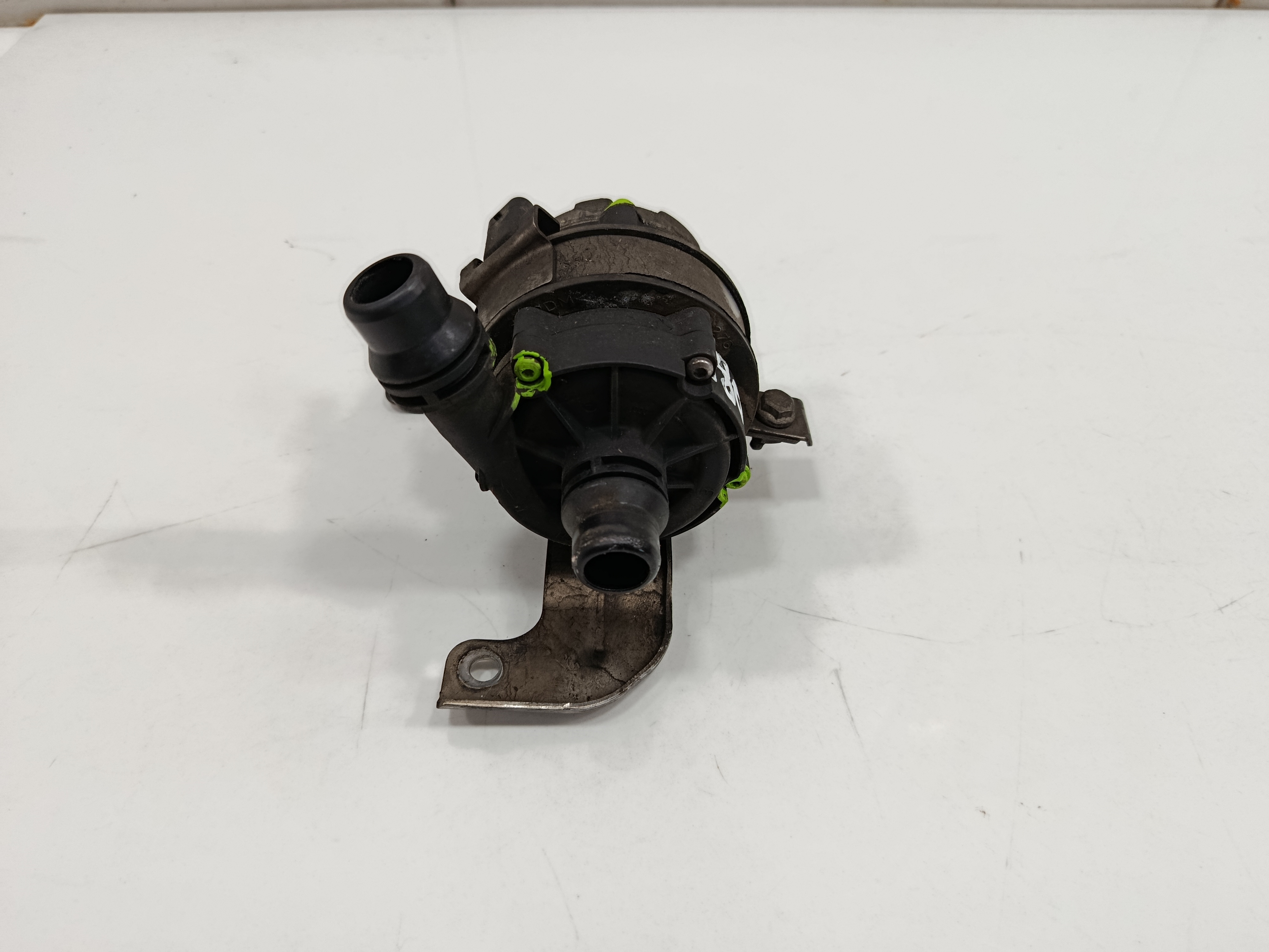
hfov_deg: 71.6
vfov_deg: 56.8
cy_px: 476
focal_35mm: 24
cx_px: 634
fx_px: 880
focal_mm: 5.24
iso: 909
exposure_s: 1/100
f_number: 1.7
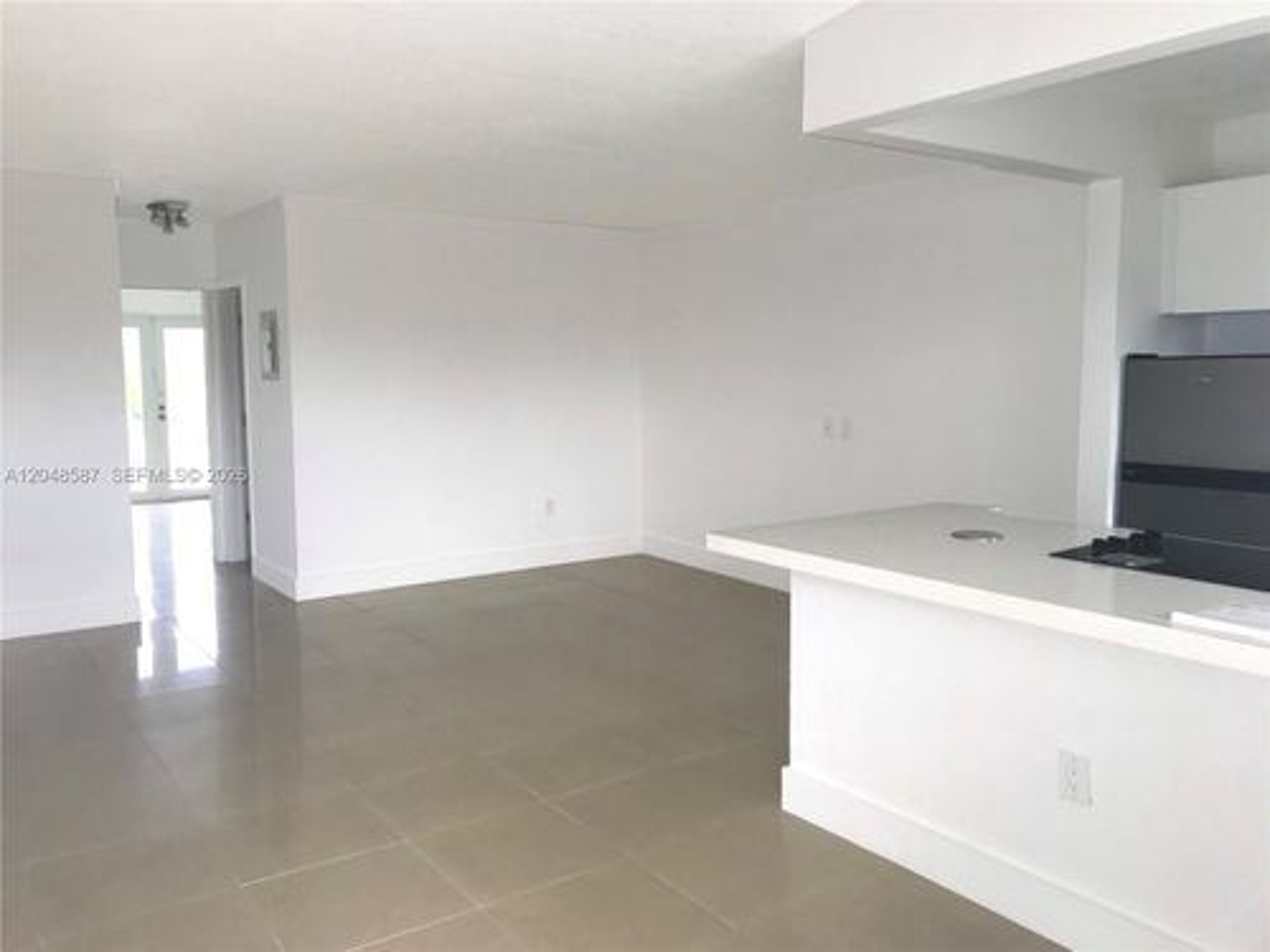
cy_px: 476
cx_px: 635
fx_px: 1027
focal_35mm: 28
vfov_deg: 49.7
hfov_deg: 63.4
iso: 25
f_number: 1.8
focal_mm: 3.99
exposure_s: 1/120
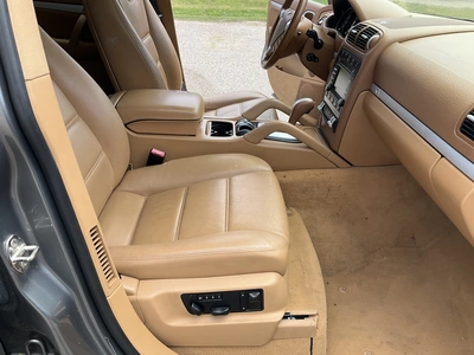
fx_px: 397
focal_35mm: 29
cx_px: 237
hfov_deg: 61.7
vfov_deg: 48.2
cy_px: 178
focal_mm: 3
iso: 25
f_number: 1.8
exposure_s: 1/419
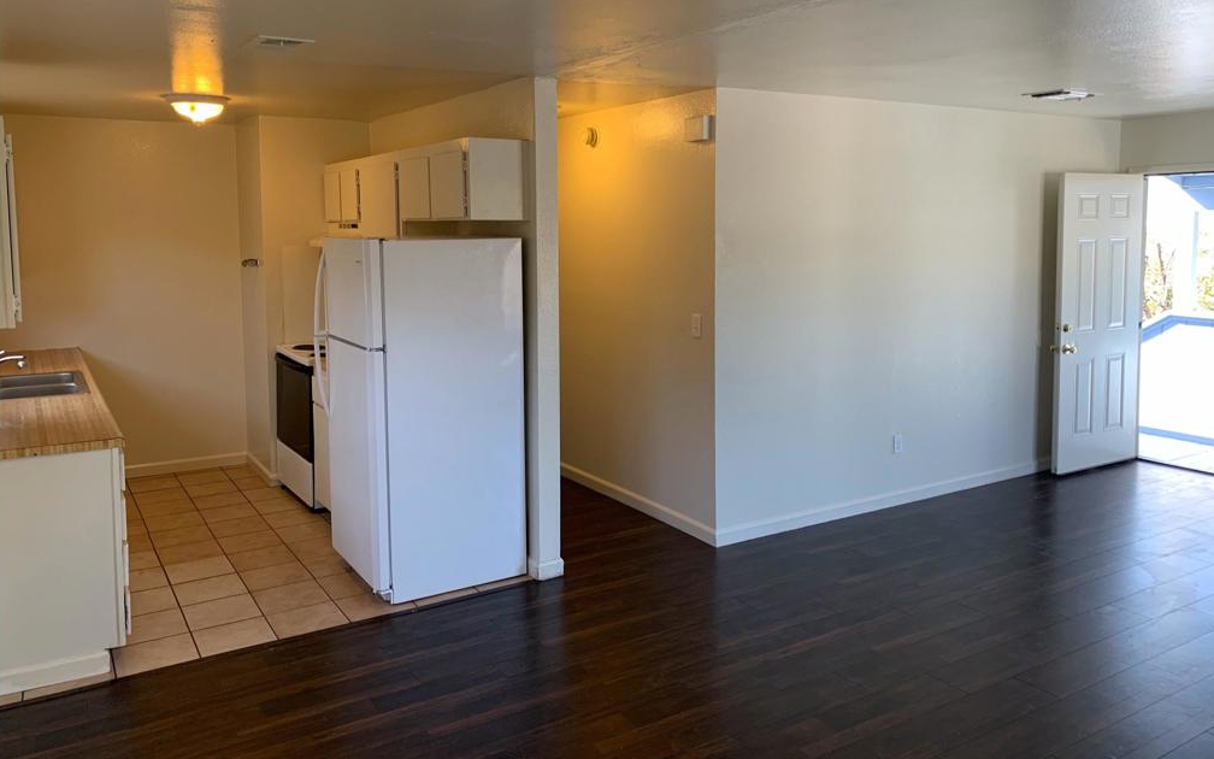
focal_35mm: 28
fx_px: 926
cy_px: 306
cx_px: 603
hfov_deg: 66.5
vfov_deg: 44.3
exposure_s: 1/120
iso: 80
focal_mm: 4.25
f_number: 1.8
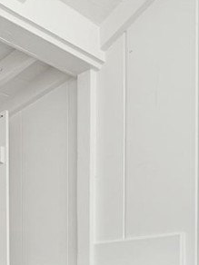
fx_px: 427
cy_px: 304
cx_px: -95
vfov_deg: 30.3
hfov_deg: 22.0
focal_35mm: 56
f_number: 8
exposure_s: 1/3.33
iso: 400
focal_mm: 16.5
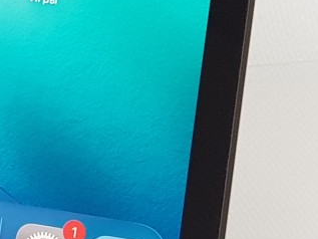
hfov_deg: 6.2
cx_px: -128
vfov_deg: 4.7
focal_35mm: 315
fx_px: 2895
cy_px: -166
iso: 160
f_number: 2.4
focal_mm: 6
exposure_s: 1/33
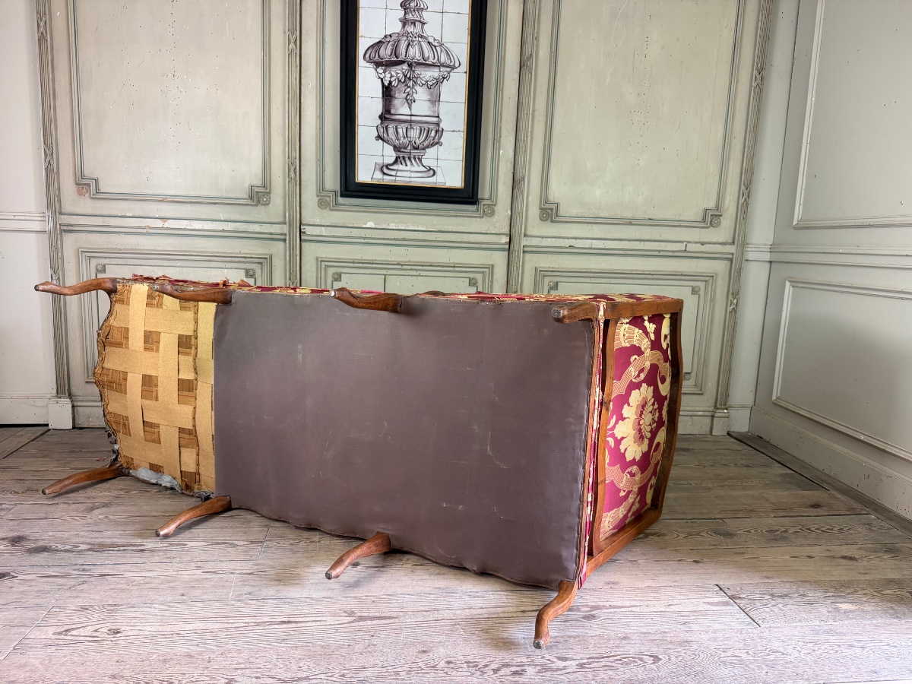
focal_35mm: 24
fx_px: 632
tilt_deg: -9.1
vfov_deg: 56.8
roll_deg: -1.5
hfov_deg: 71.6
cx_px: 456
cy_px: 342
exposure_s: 1/50
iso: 160
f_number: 1.78
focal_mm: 6.76
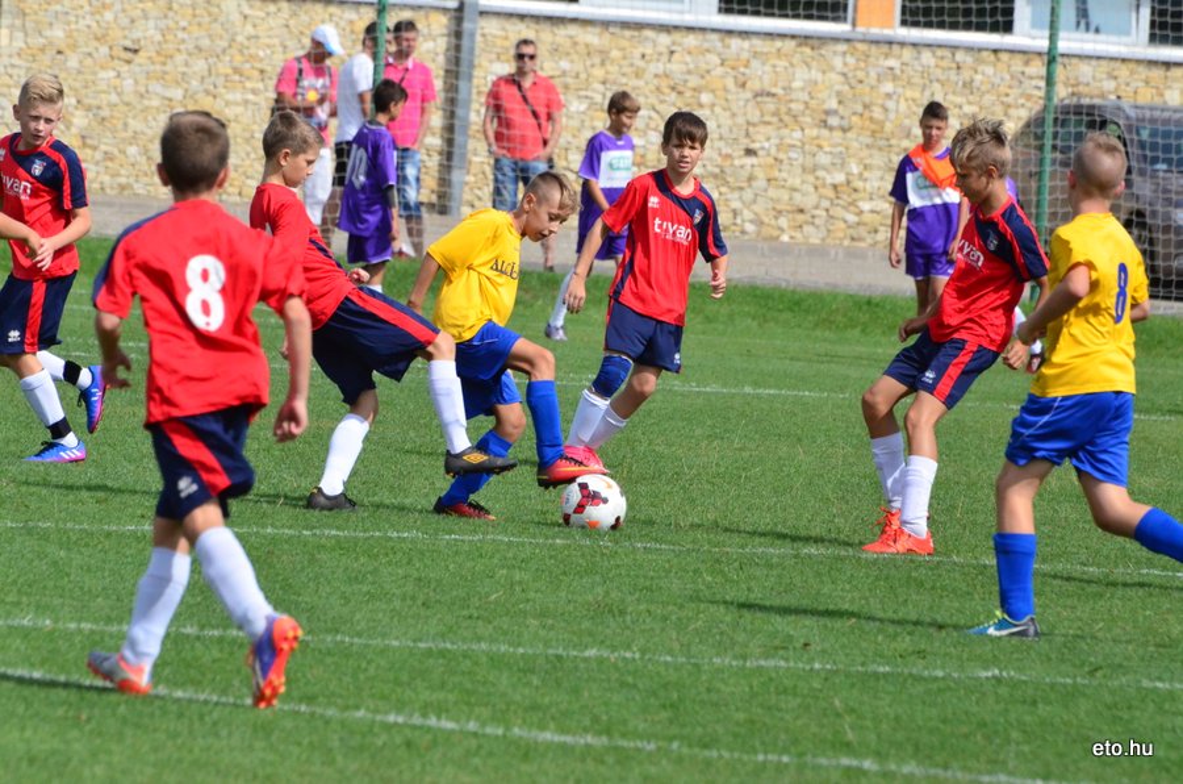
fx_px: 14756
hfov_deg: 4.6
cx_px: 592
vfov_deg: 3.0
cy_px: 392
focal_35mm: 450
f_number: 9
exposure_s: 1/5000
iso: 2500
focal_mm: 300
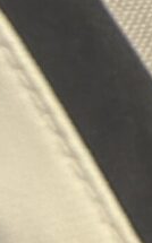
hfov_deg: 5.4
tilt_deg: -46.6
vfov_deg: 9.5
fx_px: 1361
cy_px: -254
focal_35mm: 205
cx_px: 662
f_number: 1.5
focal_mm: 5.7
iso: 100
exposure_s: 1/50
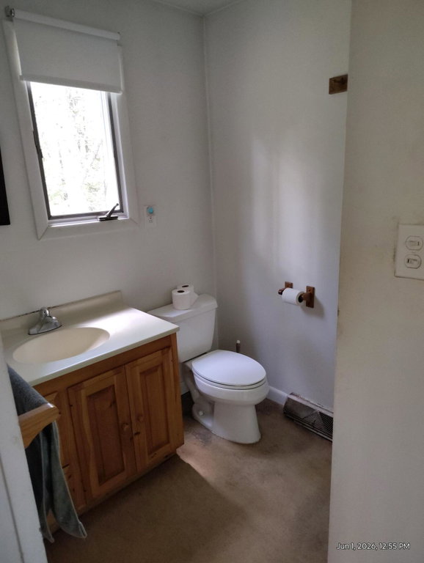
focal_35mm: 24
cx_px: 212
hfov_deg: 56.9
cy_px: 282
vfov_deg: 71.5
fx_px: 391
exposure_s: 1/30
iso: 994
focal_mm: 5.56
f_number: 1.8
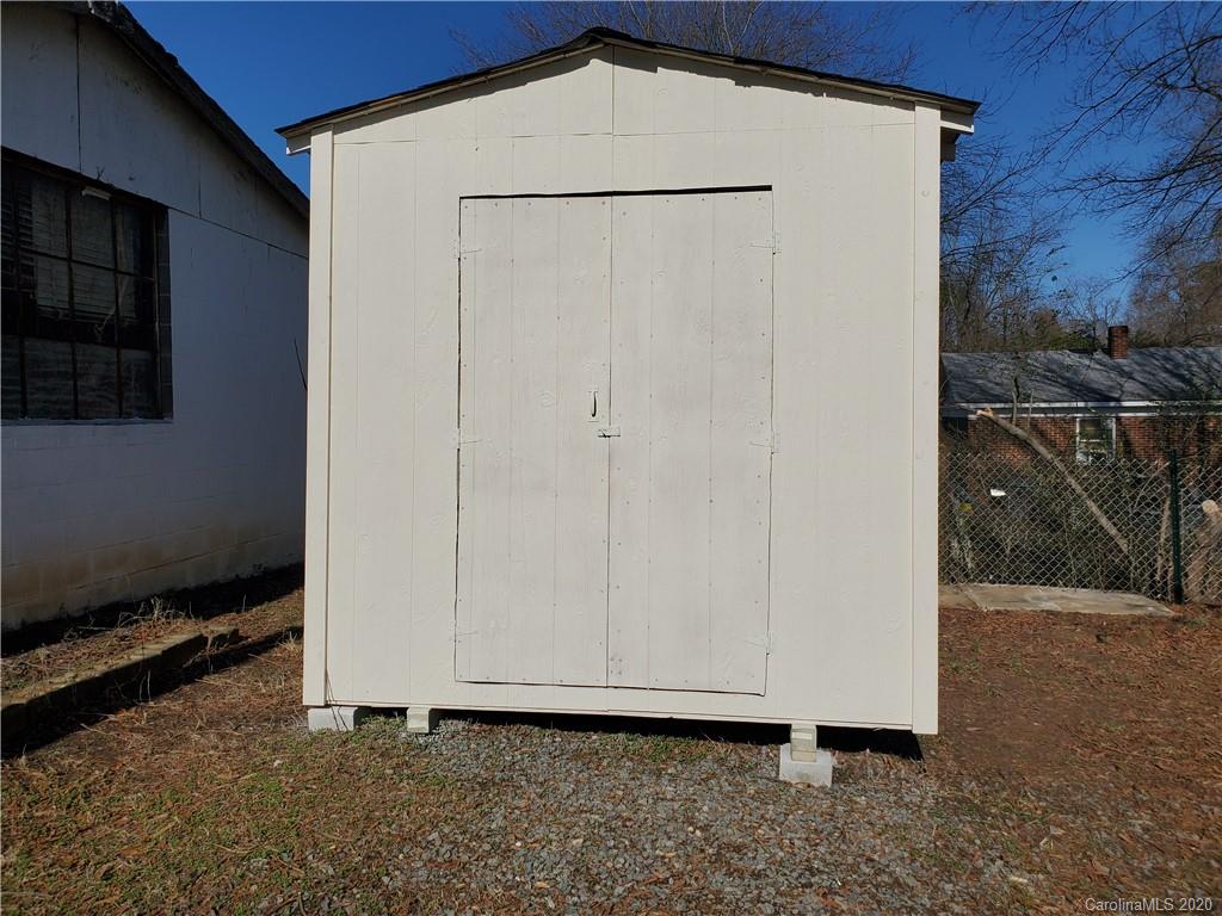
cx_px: 611
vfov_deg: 53.1
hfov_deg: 67.3
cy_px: 458
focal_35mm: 26
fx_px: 918
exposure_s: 1/5679
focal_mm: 4.3
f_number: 2.4
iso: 50
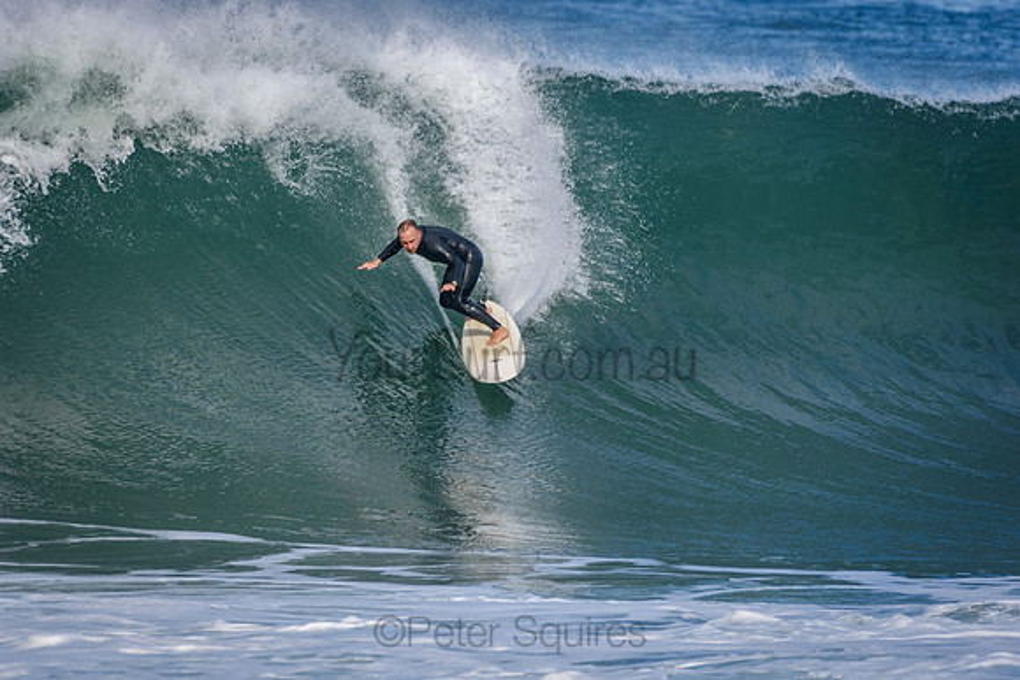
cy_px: 340
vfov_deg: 1.8
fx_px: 21254
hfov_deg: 2.7
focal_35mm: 750
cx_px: 510
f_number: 5.6
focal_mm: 500
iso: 400
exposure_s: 1/2000
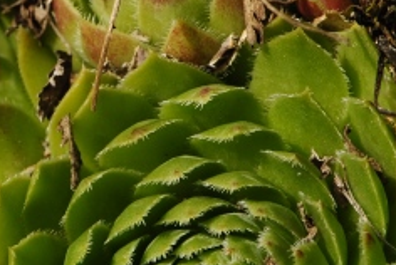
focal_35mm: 432
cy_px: 181
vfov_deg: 3.2
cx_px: -42
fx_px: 4754
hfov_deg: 4.8
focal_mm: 85
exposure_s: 1/250
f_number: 9
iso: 100
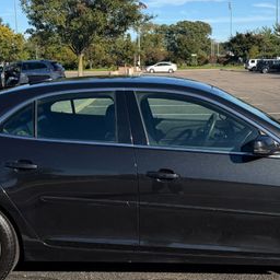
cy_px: 104
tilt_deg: -4.6
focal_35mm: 53
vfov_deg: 32.0
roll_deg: +1.3
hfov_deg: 32.2
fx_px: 485
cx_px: 149
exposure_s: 1/3584
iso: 80
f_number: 1.78
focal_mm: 6.76
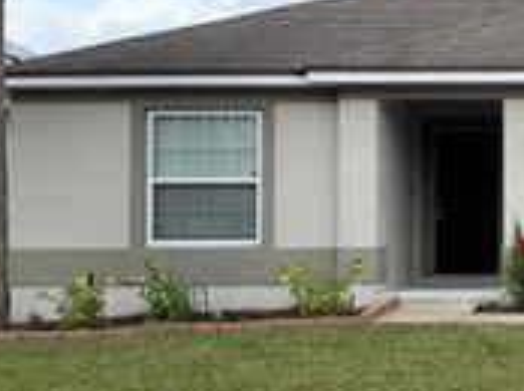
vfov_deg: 21.3
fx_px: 1043
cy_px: 206
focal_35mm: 69
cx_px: 560
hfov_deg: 26.3
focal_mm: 6.76
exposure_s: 1/5714
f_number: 1.78
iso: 80
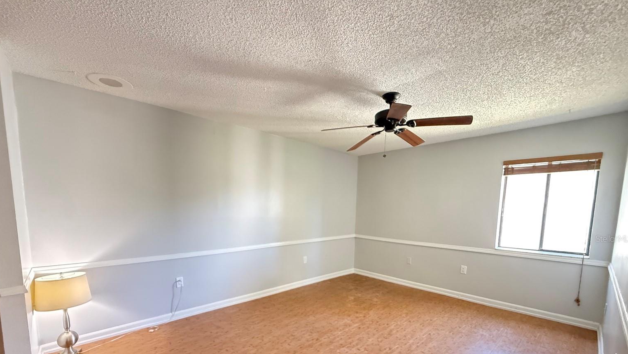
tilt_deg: -6.6
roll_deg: -0.8
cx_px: 305
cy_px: 238
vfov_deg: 65.2
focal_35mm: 16
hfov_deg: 99.3
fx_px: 266
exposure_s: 1/60
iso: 1250
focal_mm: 2.22
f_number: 2.2
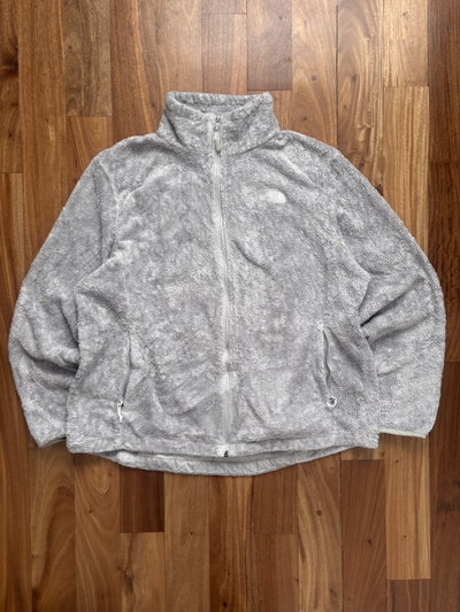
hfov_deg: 53.1
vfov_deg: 67.3
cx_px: 230
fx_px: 460
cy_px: 306
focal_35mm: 26
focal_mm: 5.96
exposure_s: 1/121
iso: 50
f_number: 1.6
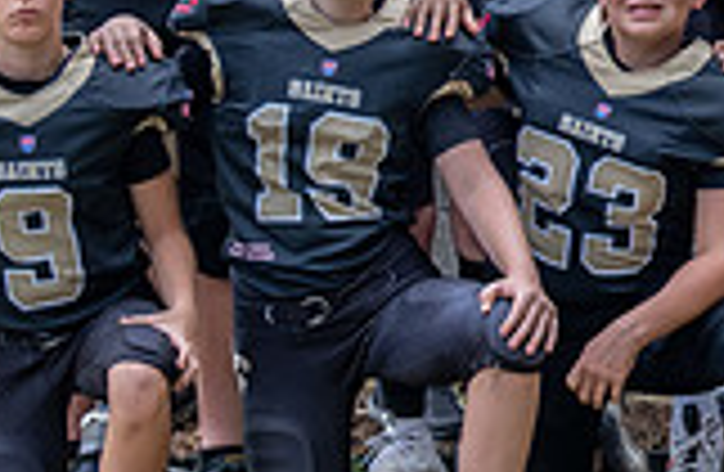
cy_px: -139
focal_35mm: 292
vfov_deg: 4.6
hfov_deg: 6.9
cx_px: 1261
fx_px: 5833
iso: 1000
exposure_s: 1/320
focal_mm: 70
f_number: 4
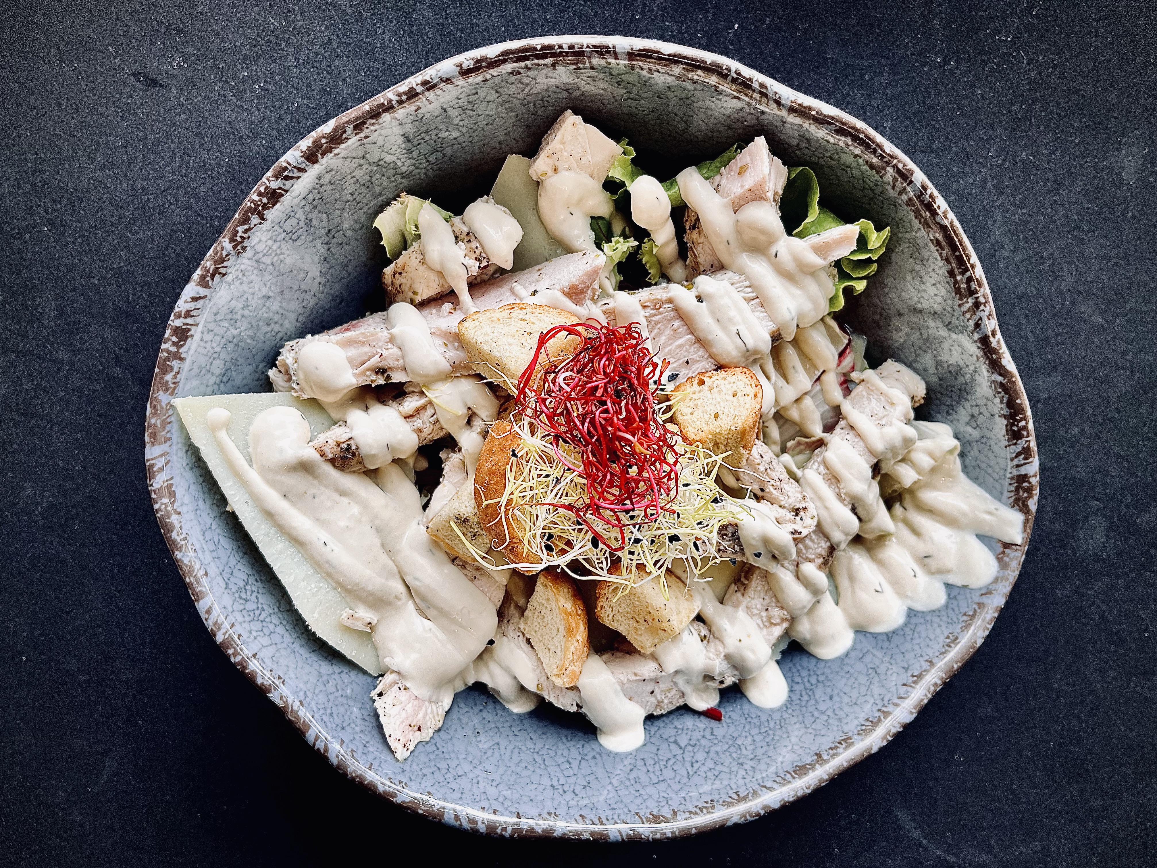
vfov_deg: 53.1
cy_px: 434
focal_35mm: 26
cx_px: 578
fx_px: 869
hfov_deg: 67.3
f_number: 1.6
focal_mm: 5.1
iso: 40
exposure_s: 1/100
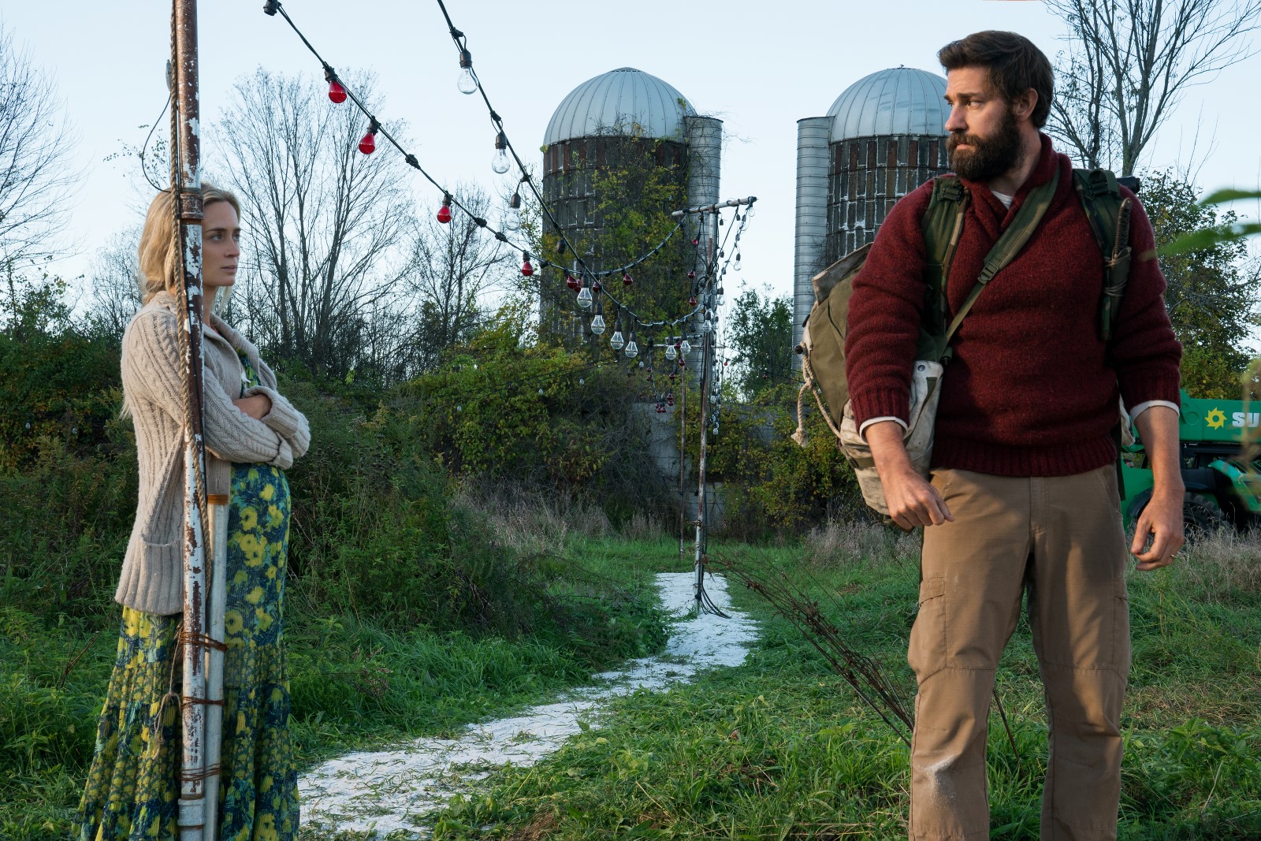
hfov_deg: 32.9
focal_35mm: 61
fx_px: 2137
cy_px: 420
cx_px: 630
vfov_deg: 22.3
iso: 640
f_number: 14
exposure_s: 1/60
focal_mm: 61
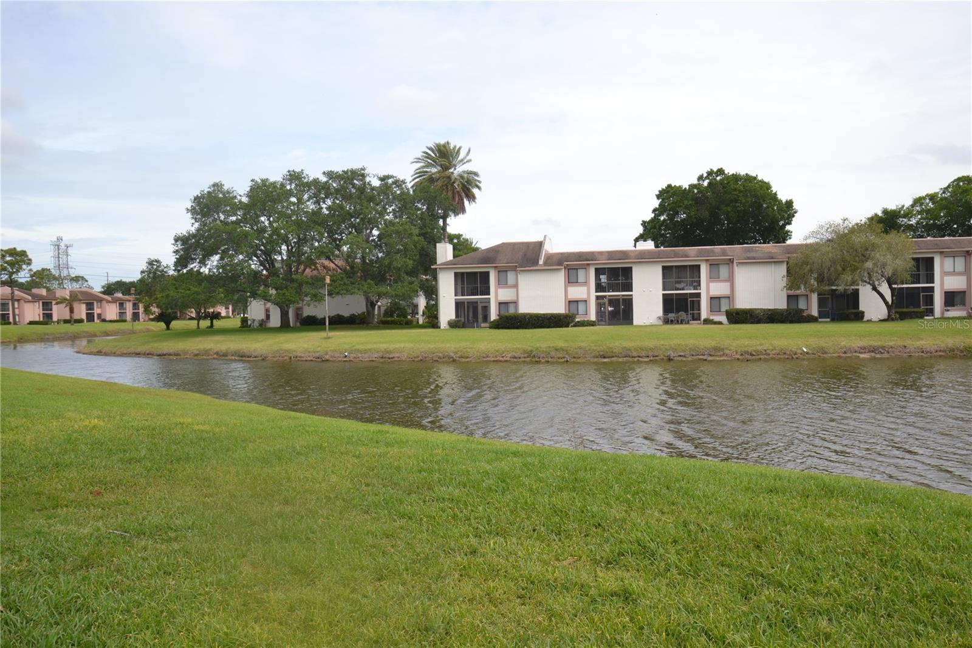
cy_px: 324
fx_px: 729
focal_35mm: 27
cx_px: 486
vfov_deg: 47.9
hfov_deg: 67.4
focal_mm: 18
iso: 100
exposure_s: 1/200
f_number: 7.1
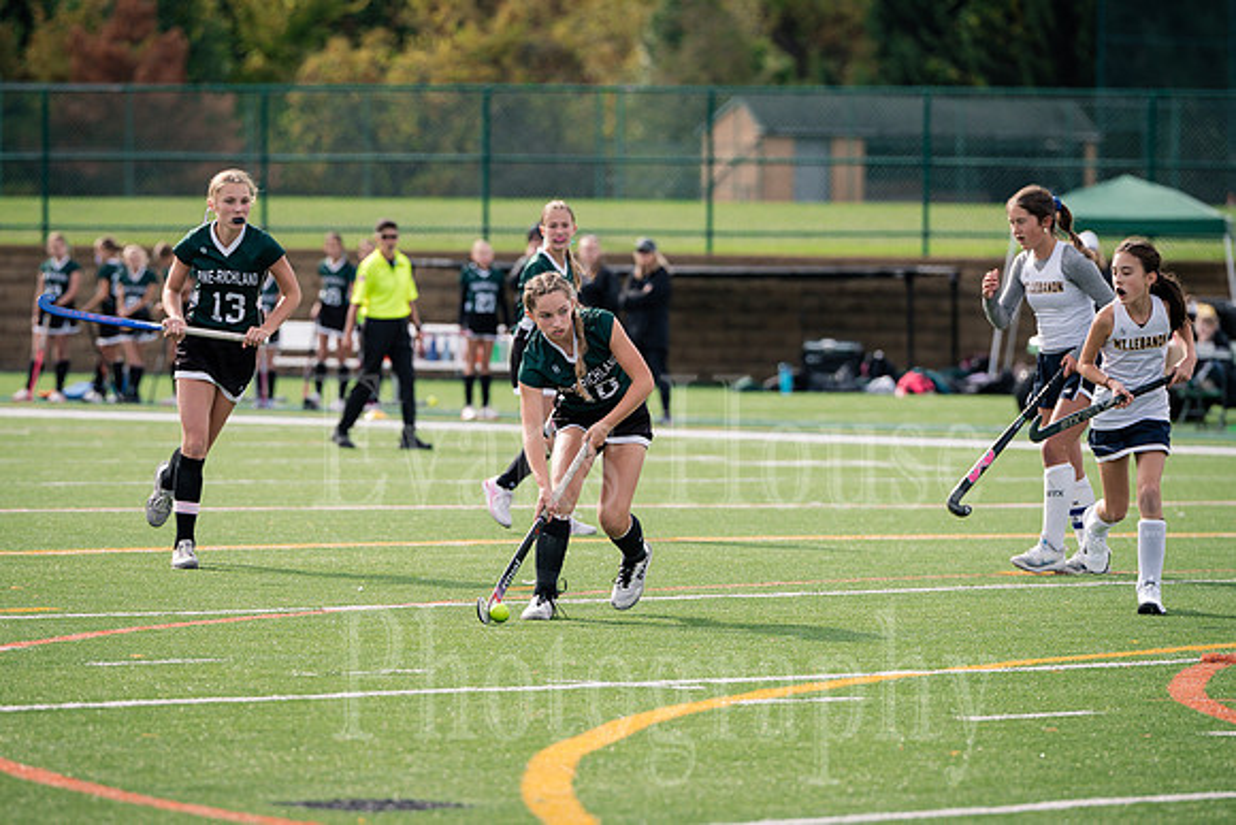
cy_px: 512
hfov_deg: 7.9
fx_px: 8991
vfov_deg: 5.3
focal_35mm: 262
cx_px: 578
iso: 250
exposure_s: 1/1000
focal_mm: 200
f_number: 4
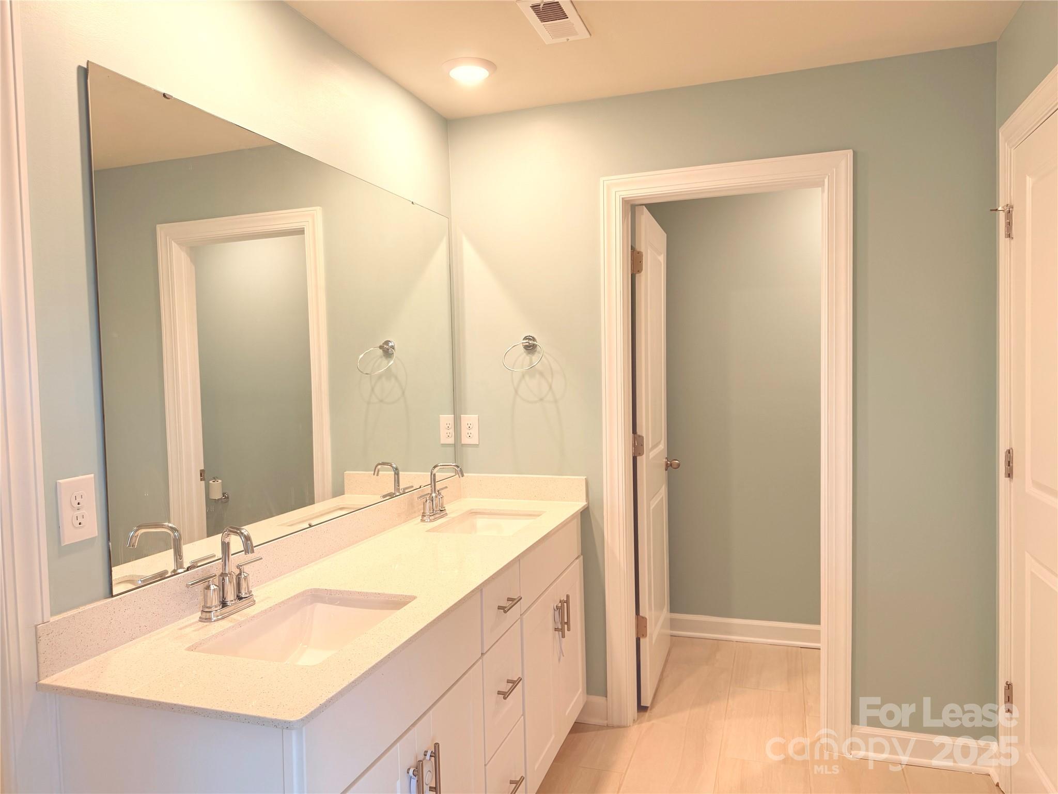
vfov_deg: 56.8
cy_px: 397
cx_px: 529
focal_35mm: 24
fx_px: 734
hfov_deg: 71.6
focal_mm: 6.76
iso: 100
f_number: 1.78
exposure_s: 1/120
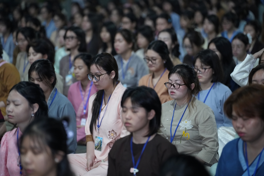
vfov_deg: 9.6
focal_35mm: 143
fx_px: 1049
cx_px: 132
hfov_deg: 14.3
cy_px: 88
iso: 4000
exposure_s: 1/125
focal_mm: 143
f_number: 2.8
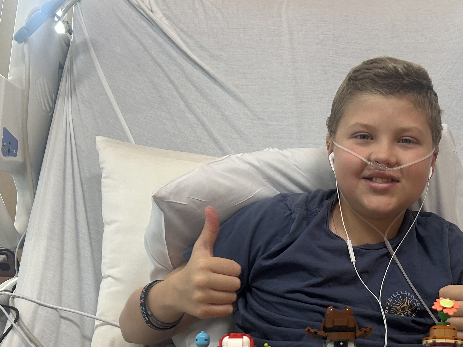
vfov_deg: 26.6
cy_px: 313
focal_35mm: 53
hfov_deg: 35.1
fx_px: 709
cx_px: 369
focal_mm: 5.7
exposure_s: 1/120
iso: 64
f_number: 1.5
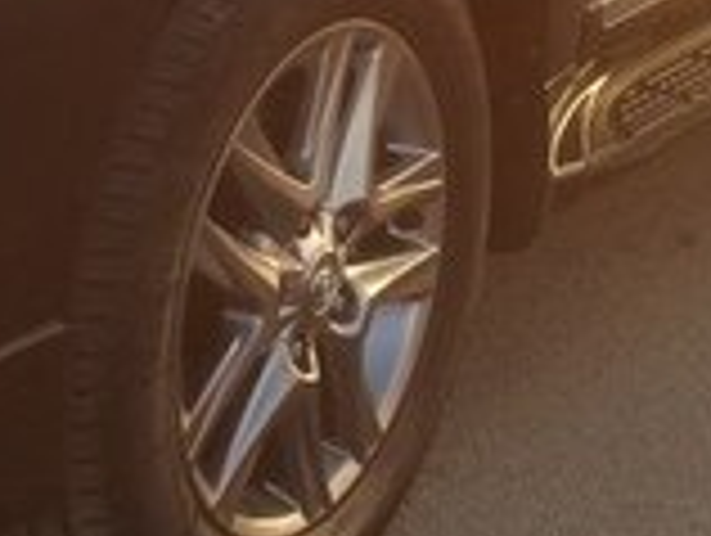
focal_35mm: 121
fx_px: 2489
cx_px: 72
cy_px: -79
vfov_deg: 12.1
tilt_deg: -11.6
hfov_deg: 16.1
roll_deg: -3.7
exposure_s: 1/114
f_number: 2.2
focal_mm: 4.15
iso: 32
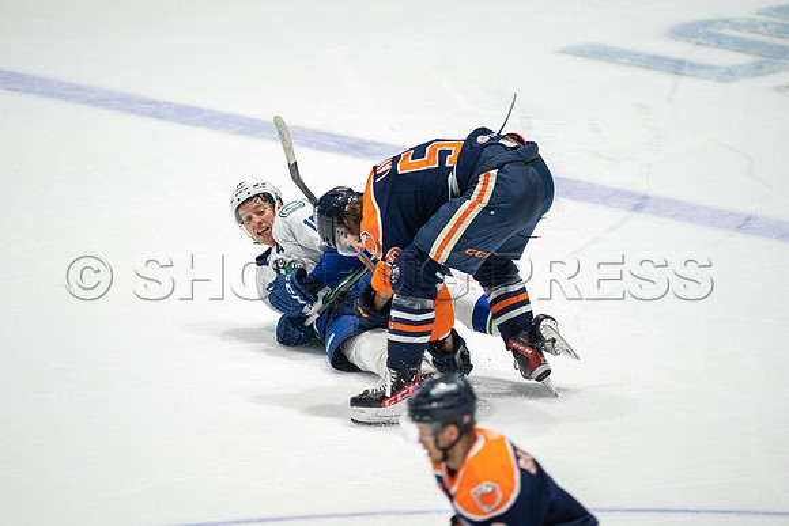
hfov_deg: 3.4
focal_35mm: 600
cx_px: 394
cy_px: 263
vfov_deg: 2.3
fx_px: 13152
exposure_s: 1/640
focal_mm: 600
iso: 1600
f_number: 4
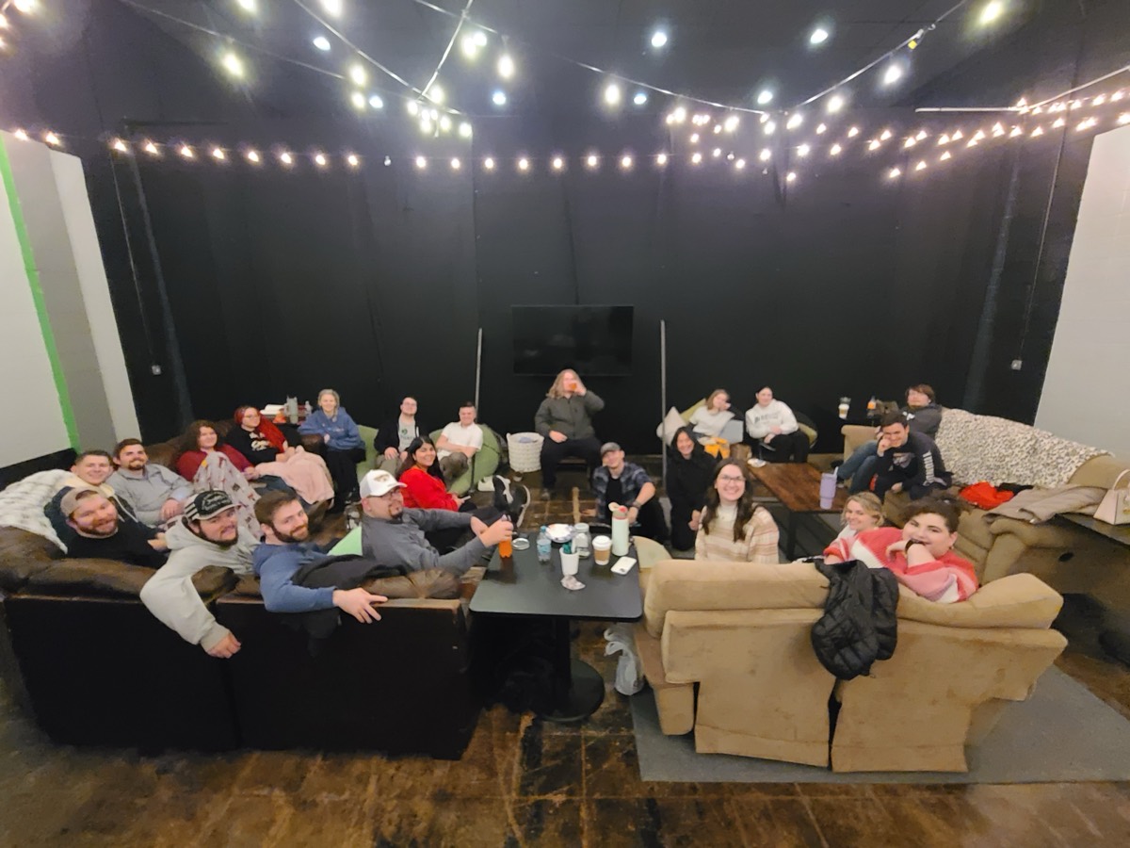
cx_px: 565
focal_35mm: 13
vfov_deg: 89.9
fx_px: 424
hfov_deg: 106.2
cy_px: 424
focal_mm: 2.2
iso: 2000
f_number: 2.2
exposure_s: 1/24
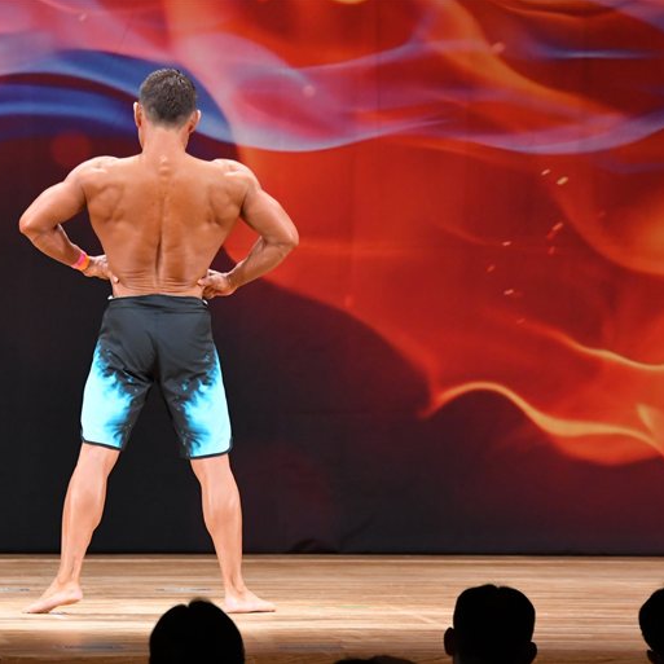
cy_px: 331
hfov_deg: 5.7
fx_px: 6684
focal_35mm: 308
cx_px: 179
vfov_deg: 5.7
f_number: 5.6
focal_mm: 160
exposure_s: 1/400
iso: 3200
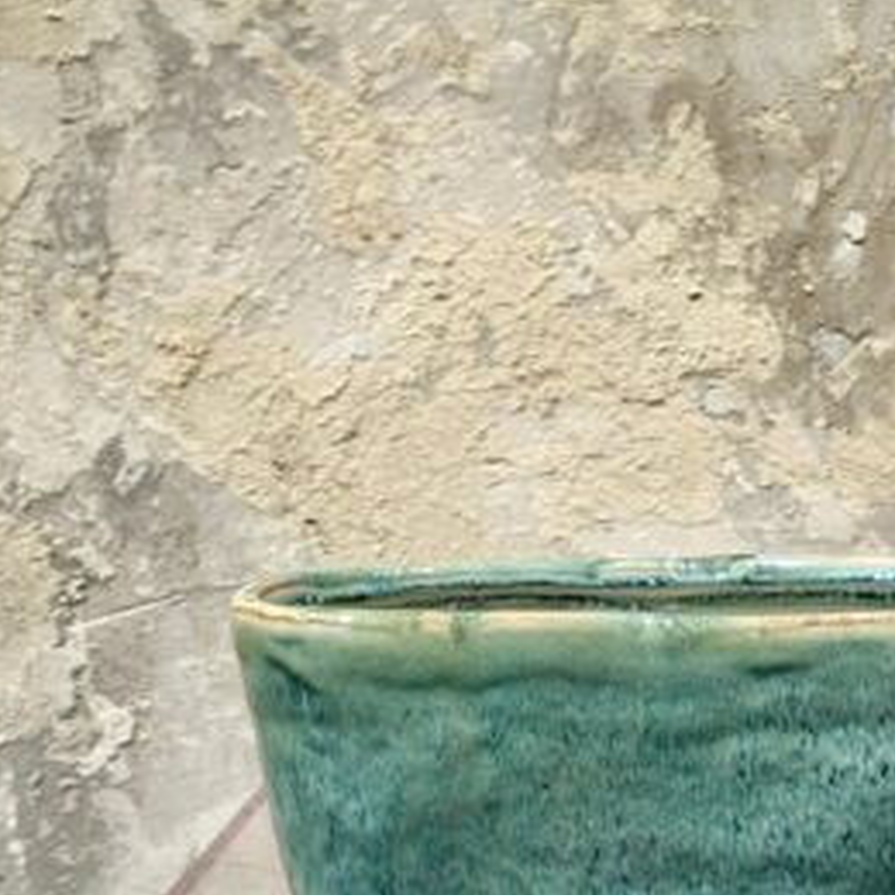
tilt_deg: +0.5
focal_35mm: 109
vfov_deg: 15.8
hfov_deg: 15.9
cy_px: 146
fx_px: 3188
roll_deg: +0.2
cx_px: 716
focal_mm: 6.86
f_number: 1.78
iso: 50
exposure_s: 1/136
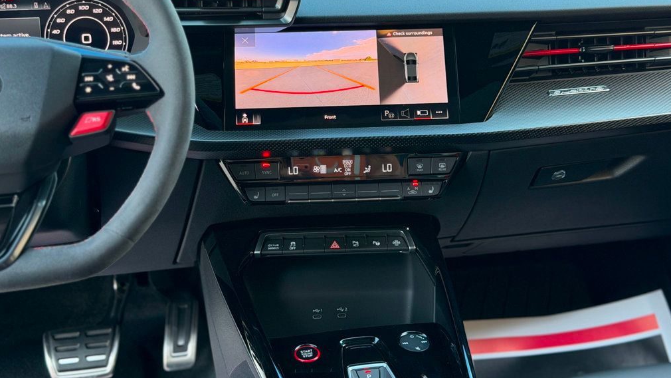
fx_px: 943
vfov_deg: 22.6
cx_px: 339
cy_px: 143
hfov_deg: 39.2
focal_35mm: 53
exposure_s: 1/112
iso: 200
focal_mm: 6.76
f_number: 1.78
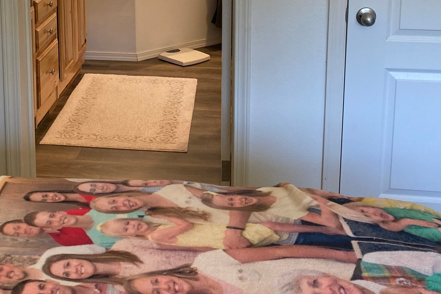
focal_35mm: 59
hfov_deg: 33.4
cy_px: -24
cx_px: 119
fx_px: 723
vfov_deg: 21.9
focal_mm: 3.99
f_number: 1.8
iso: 80
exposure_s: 1/60
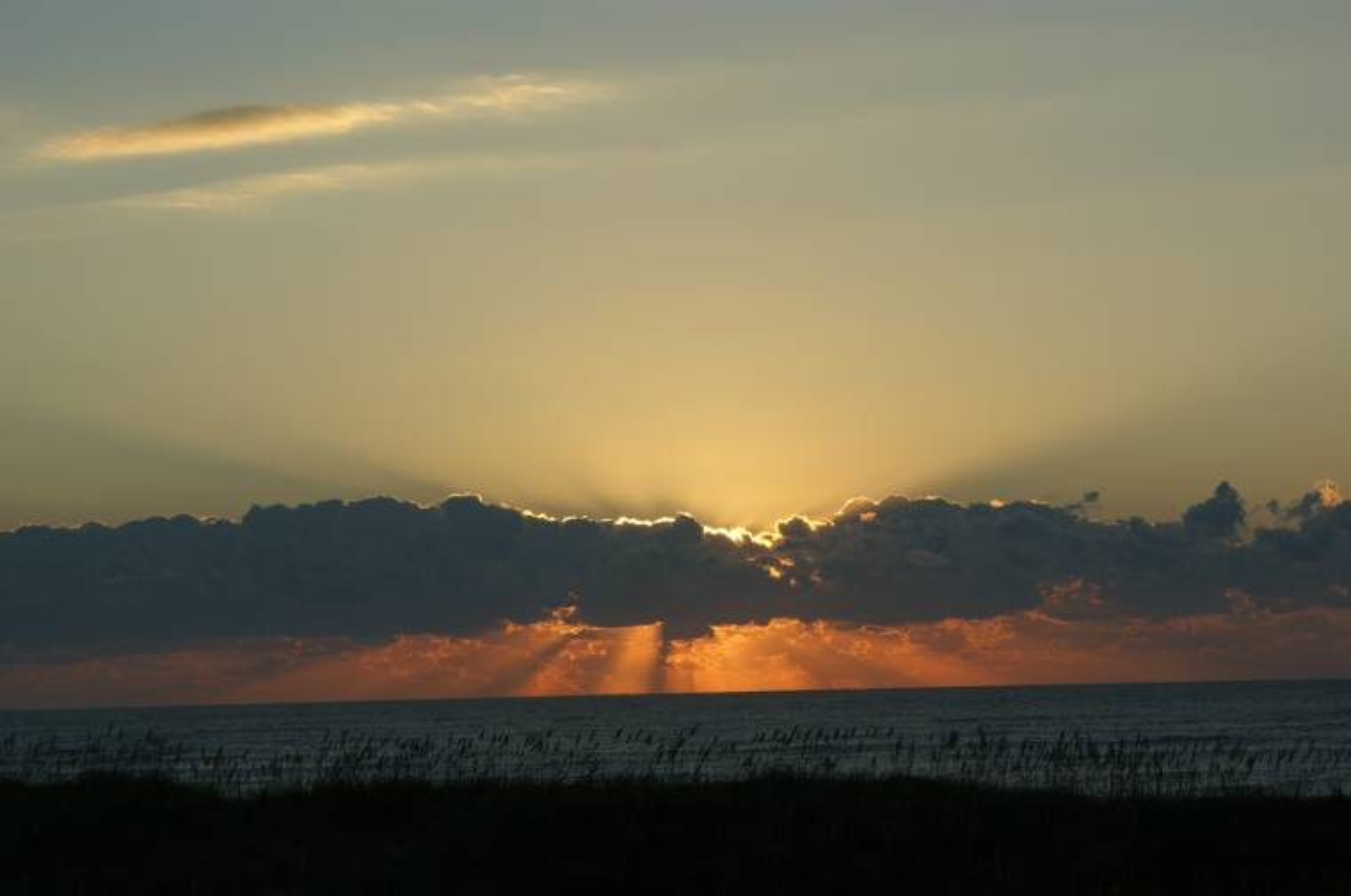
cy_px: 448
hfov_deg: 19.5
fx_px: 3934
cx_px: 676
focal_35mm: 105
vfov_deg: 13.0
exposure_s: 1/160
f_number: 13
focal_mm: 70
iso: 100
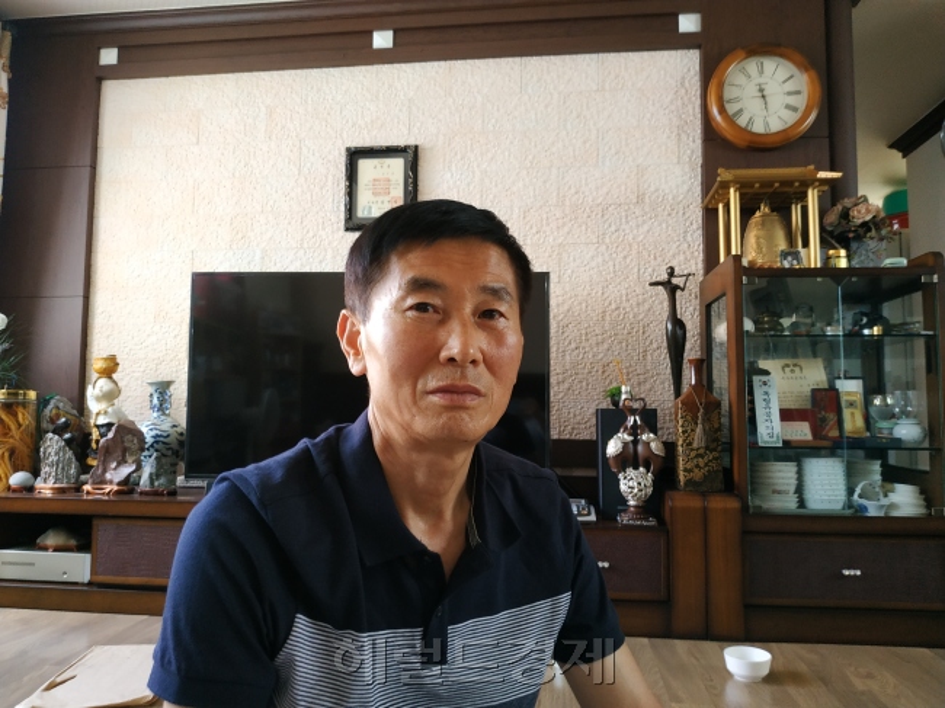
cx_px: 472
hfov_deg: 71.6
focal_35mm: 24
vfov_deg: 56.8
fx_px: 655
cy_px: 354
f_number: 1.9
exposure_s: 1/24
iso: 200
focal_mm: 3.94
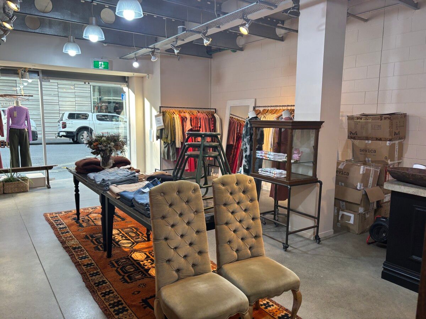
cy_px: 160
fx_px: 320
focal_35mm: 26
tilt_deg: -7.4
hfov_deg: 67.3
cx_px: 213
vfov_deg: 53.1
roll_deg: -0.8
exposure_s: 1/100
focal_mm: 5.96
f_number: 1.6
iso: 100
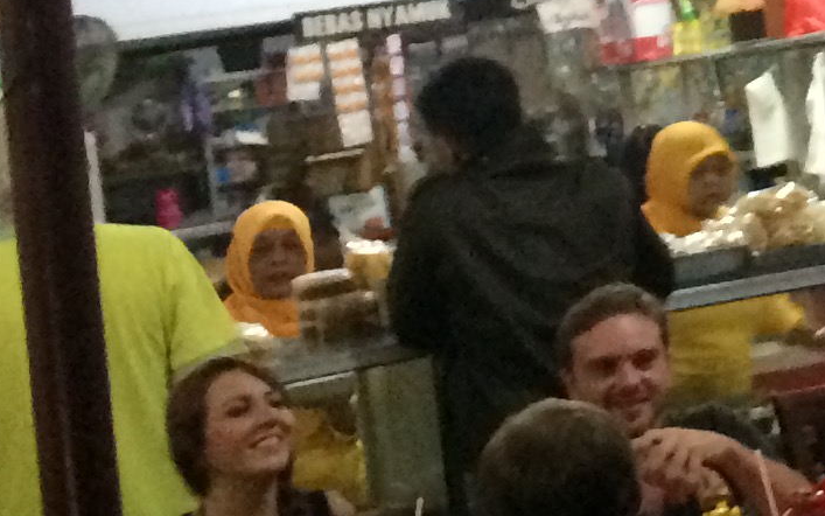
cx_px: 1504
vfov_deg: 9.0
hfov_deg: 13.2
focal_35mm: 142
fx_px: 3193
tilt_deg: +2.1
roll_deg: +6.5
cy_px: -259
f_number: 2.2
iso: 320
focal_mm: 4.15
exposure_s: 1/20
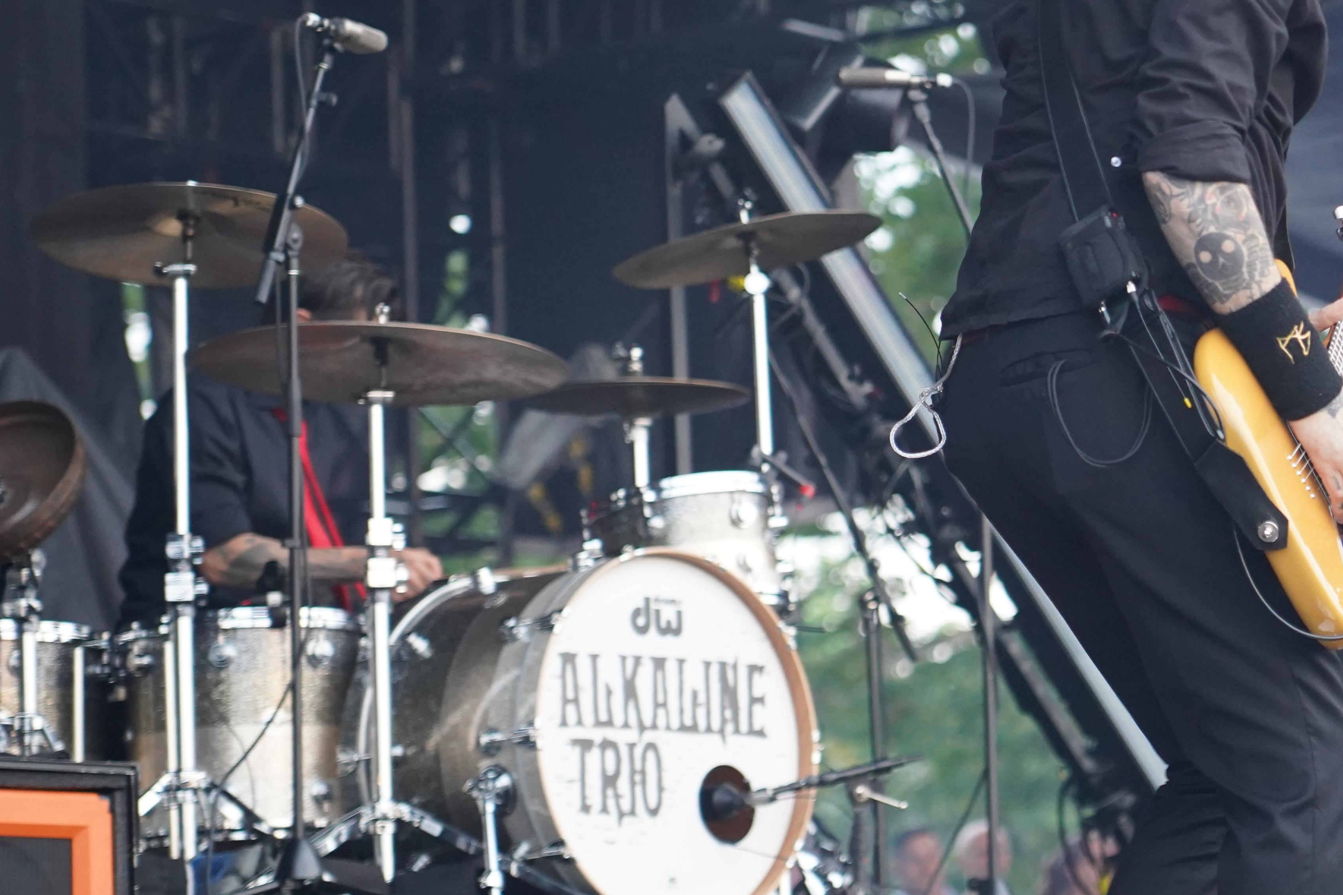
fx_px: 6901
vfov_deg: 7.4
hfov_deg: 11.1
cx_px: 1080
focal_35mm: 185
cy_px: 502
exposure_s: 1/160
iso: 3200
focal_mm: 105
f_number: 4
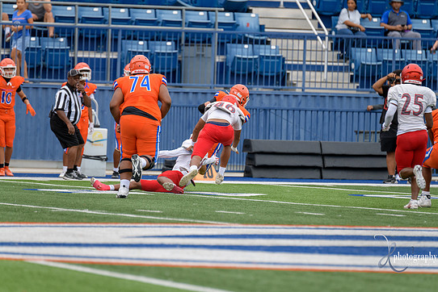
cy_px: 137
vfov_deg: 4.3
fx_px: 3907
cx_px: 226
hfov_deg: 6.4
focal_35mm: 321
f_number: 3.5
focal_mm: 300
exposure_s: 1/1000
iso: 800
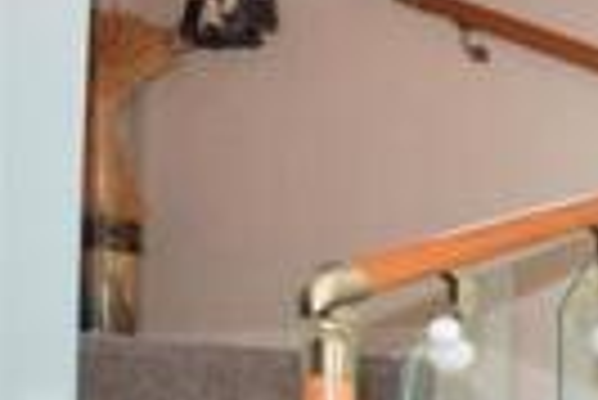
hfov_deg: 14.8
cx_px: 1466
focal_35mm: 74
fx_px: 1231
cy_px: 416
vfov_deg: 17.9
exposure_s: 1/30
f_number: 5.6
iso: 400
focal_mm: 10
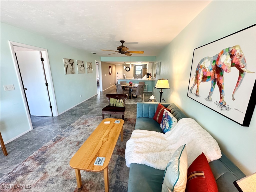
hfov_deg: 102.1
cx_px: 128
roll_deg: -0.5
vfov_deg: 85.7
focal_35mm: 14
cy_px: 96
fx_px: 104
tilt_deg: -13.1
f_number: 2.2
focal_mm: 2.22
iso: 200
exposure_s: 1/60
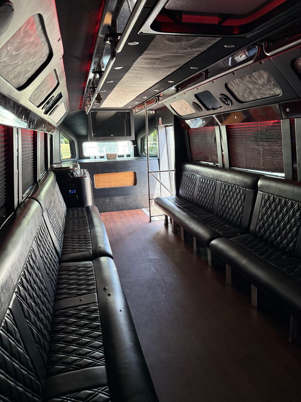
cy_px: 201
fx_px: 278
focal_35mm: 24
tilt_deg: -13.7
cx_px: 150
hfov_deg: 56.8
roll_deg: +2.0
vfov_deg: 71.6
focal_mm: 6.76
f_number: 1.78
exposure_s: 1/58
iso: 320
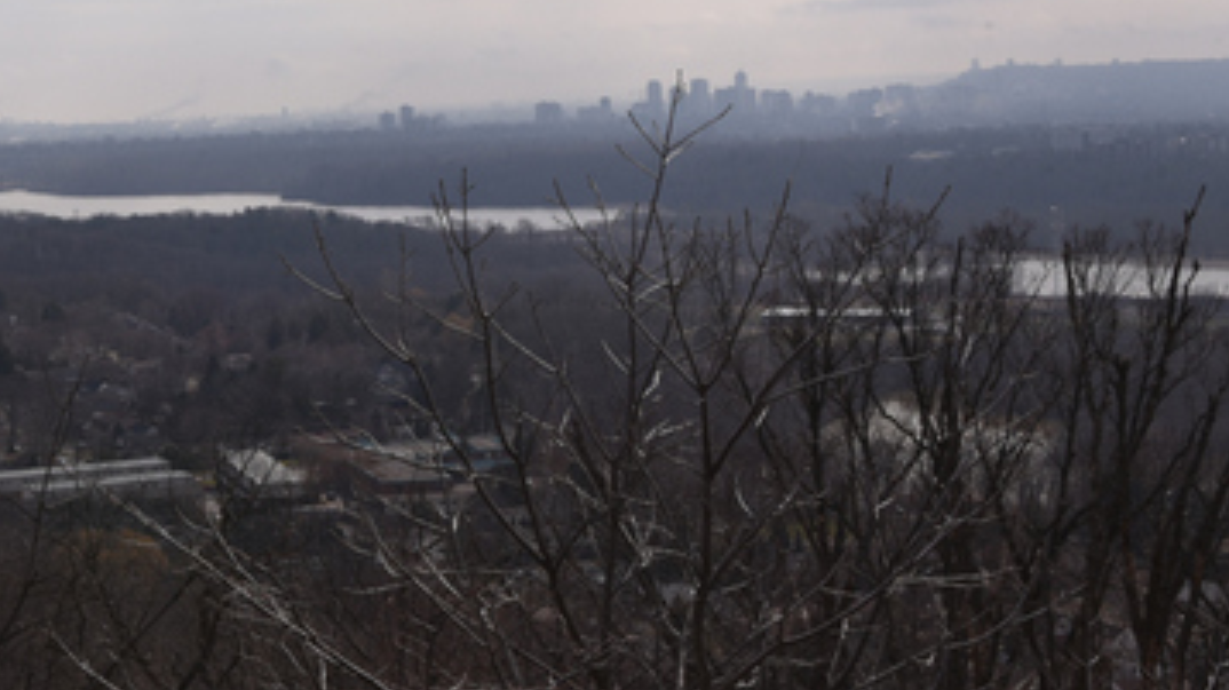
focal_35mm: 90
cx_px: 216
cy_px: 307
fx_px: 2932
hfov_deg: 23.3
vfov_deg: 13.4
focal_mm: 40
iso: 100
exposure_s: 1/100
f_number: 22
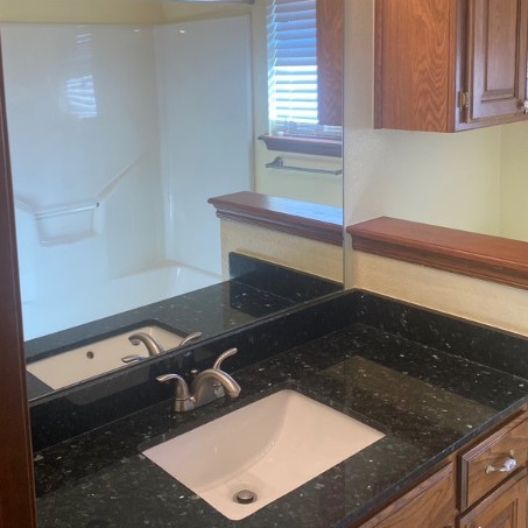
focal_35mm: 39
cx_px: 213
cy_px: 154
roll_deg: +1.7
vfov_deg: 41.9
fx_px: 673
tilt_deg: -7.6
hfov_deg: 42.6
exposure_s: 1/120
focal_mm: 4.25
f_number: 1.8
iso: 80
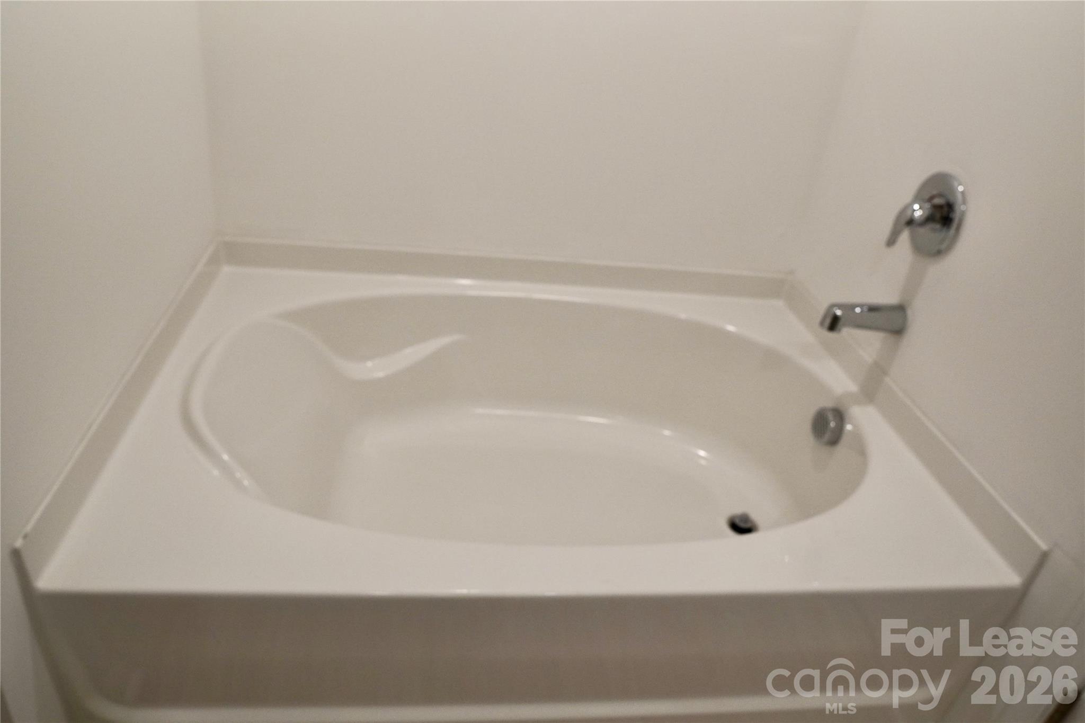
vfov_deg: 53.1
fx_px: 723
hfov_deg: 73.7
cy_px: 362
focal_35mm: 24
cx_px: 542
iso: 640
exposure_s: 1/160
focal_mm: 16
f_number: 4
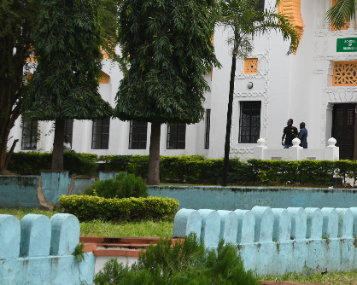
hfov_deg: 15.8
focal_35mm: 115
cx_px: 480
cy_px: 45
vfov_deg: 13.3
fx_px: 1215
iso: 64
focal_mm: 32
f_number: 5
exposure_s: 1/80
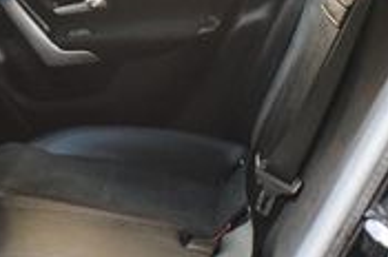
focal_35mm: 99
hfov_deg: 20.2
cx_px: 35
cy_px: 95
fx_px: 1065
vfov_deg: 13.8
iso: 1800
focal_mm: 18
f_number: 3.5
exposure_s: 1/125
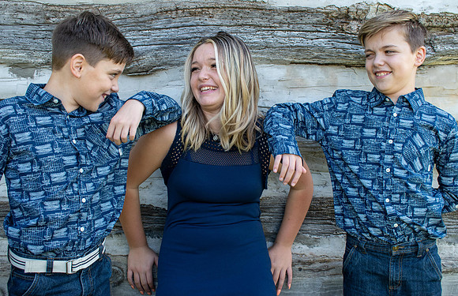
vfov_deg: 32.1
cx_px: 237
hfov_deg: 48.0
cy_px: 138
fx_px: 514
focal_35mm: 41
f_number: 6.3
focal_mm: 26
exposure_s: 1/160
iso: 400
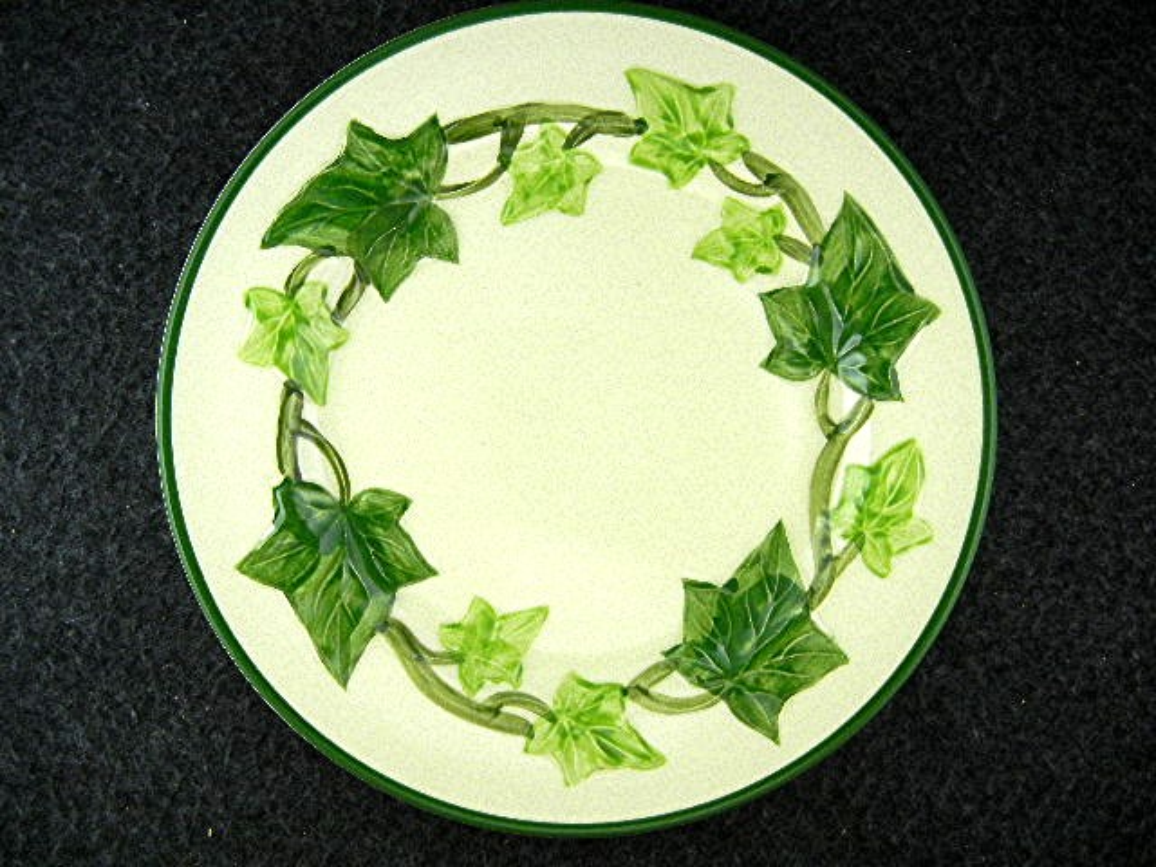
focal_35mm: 30
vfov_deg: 46.8
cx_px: 578
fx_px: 1002
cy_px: 434
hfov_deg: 60.0
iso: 400
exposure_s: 1/36.6
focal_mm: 5.4
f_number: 3.5
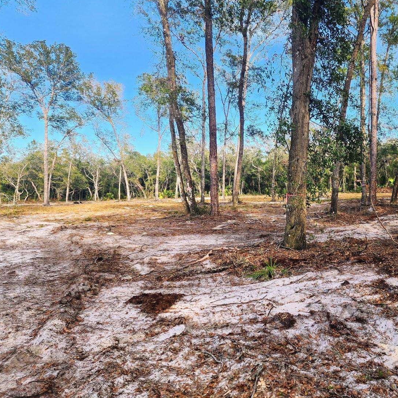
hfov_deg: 52.5
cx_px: 279
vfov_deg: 54.0
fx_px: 390
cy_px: 200
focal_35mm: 30
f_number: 1.8
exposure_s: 1/372
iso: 12
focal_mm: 6.4
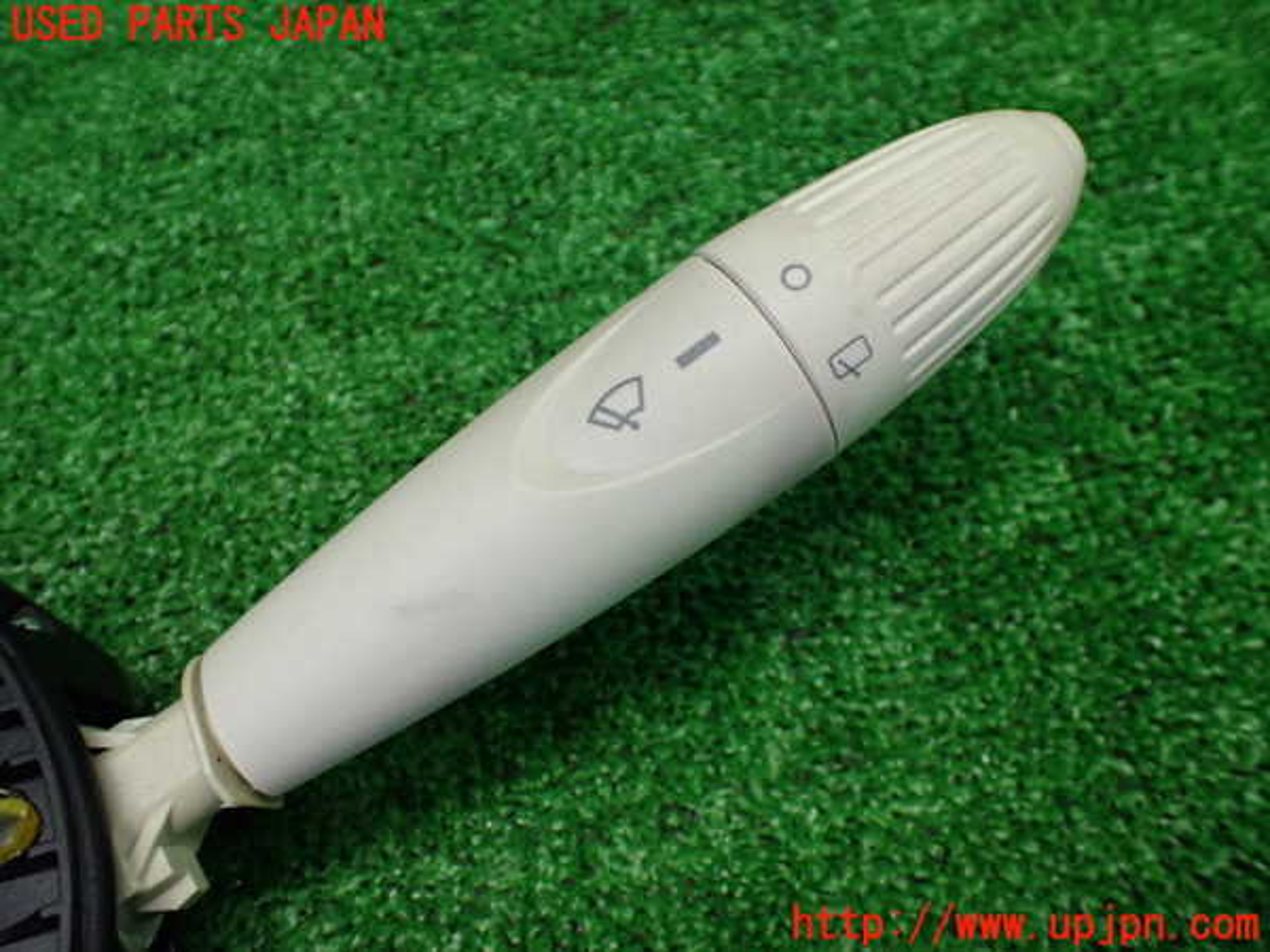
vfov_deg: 46.8
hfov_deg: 60.0
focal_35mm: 30
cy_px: 476
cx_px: 635
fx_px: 1101
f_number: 2.3
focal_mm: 5.4
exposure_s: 1/125
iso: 400
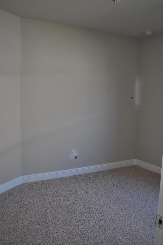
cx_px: 82
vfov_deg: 45.0
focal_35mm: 44
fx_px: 296
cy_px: 122
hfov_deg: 30.8
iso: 200
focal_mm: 29
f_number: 4.2
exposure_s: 1/20
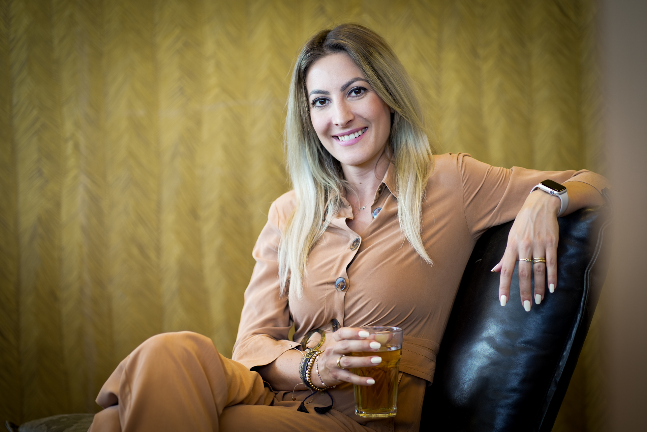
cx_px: 324
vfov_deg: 16.1
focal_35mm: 85
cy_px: 216
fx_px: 1528
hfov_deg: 23.9
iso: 320
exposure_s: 1/200
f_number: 2.5
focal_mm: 85
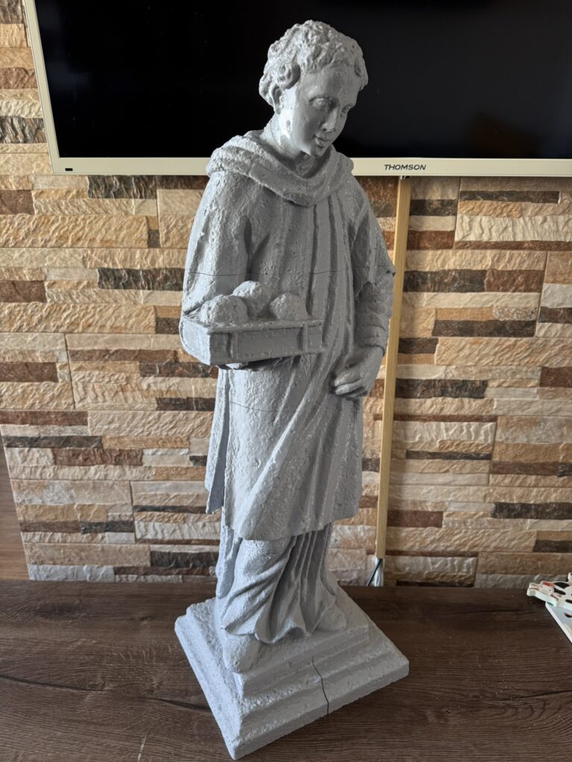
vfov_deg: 71.6
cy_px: 381
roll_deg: -0.4
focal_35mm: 24
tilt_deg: -20.1
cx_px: 286
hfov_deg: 56.8
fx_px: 529
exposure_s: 1/74
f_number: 1.78
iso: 200
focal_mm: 6.76
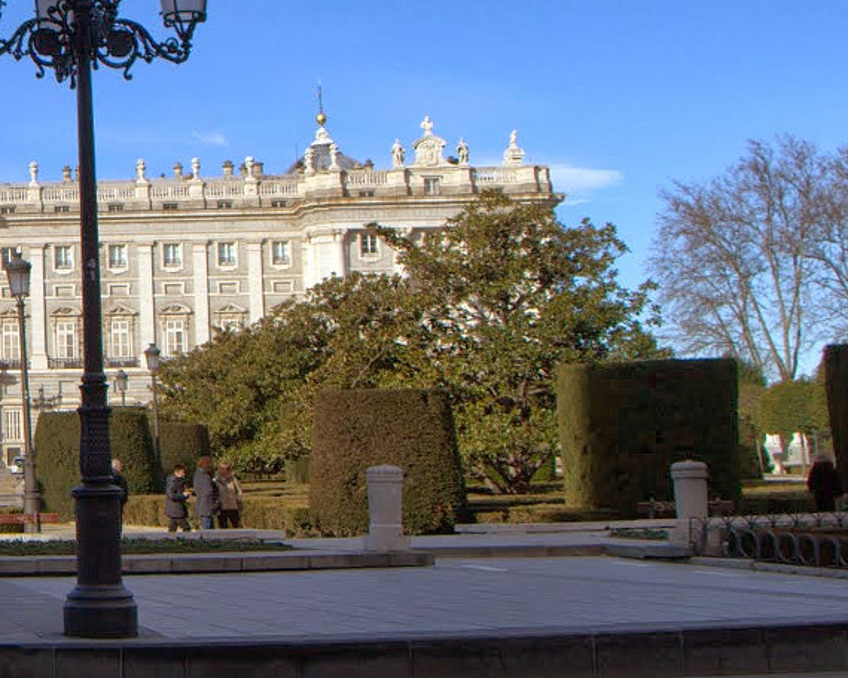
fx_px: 1782
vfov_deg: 21.4
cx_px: -237
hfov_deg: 23.8
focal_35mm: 71
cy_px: 203
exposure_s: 1/250
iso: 100
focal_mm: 18
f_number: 8
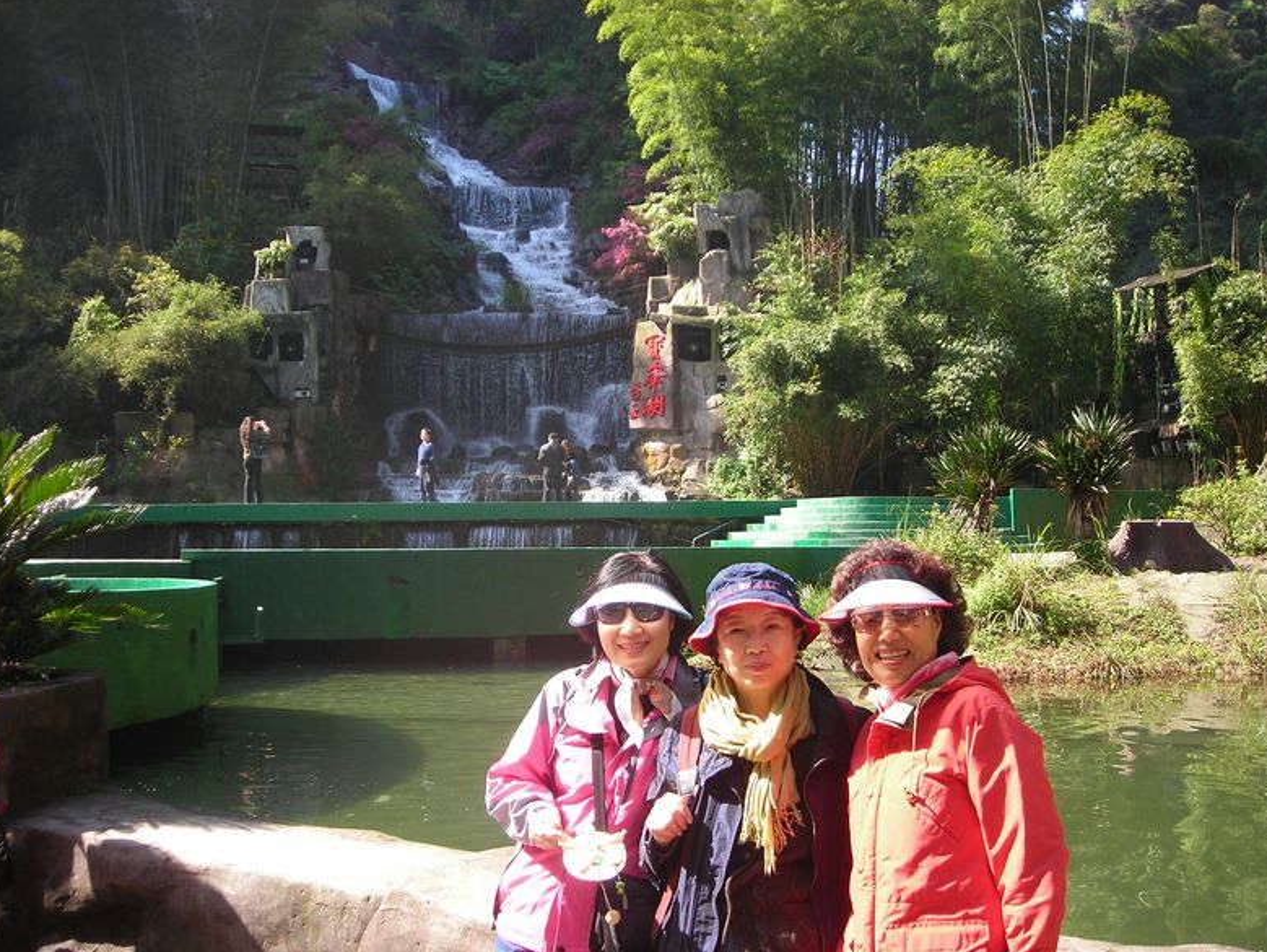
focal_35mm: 39
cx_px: 641
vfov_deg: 36.8
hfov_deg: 47.8
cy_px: 478
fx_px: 1428
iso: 50
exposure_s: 1/112
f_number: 3.2
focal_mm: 6.3
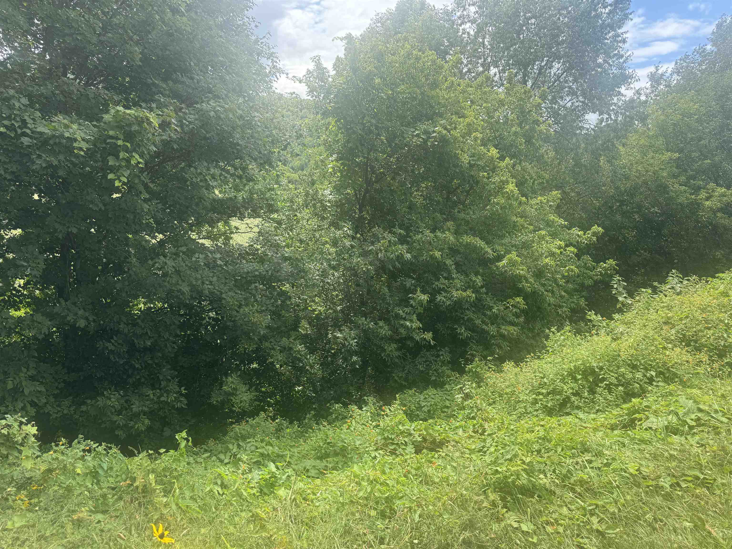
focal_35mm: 24
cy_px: 274
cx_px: 366
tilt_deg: -11.9
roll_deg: -2.4
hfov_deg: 71.6
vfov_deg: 56.8
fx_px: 508
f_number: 1.78
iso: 80
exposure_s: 1/1094
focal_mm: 6.76
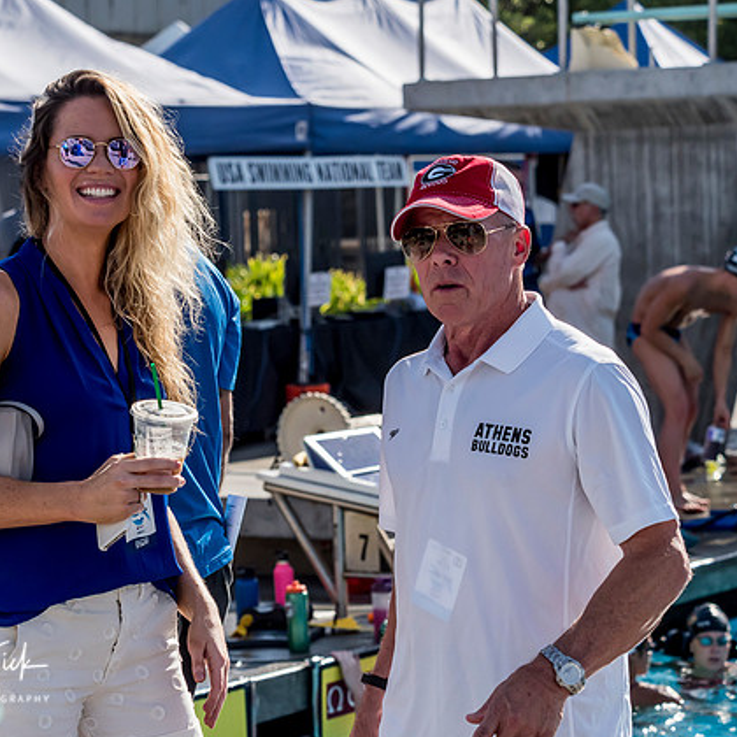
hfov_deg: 13.7
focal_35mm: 127
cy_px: 378
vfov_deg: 13.7
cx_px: 307
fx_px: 3059
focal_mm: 52
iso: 800
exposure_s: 1/6400
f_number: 3.5
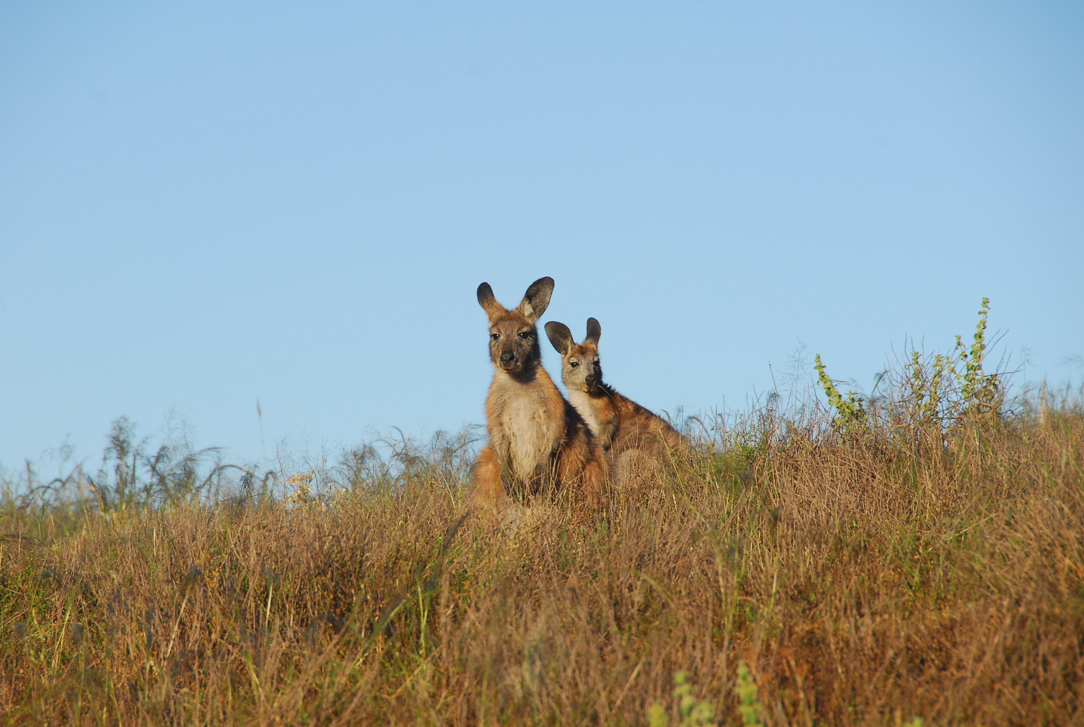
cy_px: 364
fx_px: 7694
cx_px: 542
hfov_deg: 8.1
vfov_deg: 5.4
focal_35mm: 255
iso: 160
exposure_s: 1/250
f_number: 8
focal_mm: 170
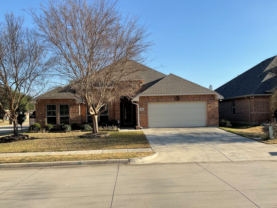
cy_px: 115
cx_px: 136
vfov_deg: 41.7
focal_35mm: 34
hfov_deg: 54.0
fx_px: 272
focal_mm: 3
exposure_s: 1/1377
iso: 16
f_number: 1.8
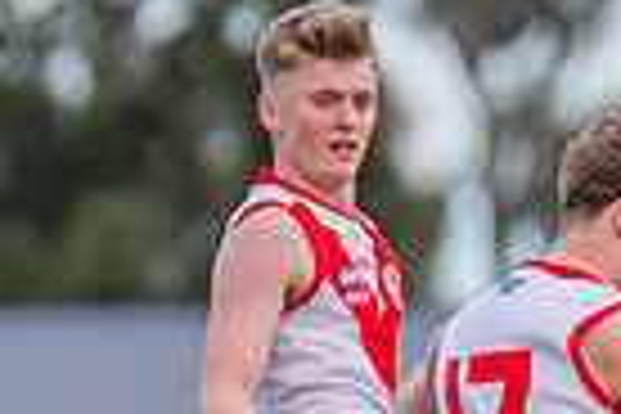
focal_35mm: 2785
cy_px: 340
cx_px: 872
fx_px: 48037
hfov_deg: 0.7
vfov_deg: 0.5
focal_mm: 420
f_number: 5.6
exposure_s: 1/1250
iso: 800
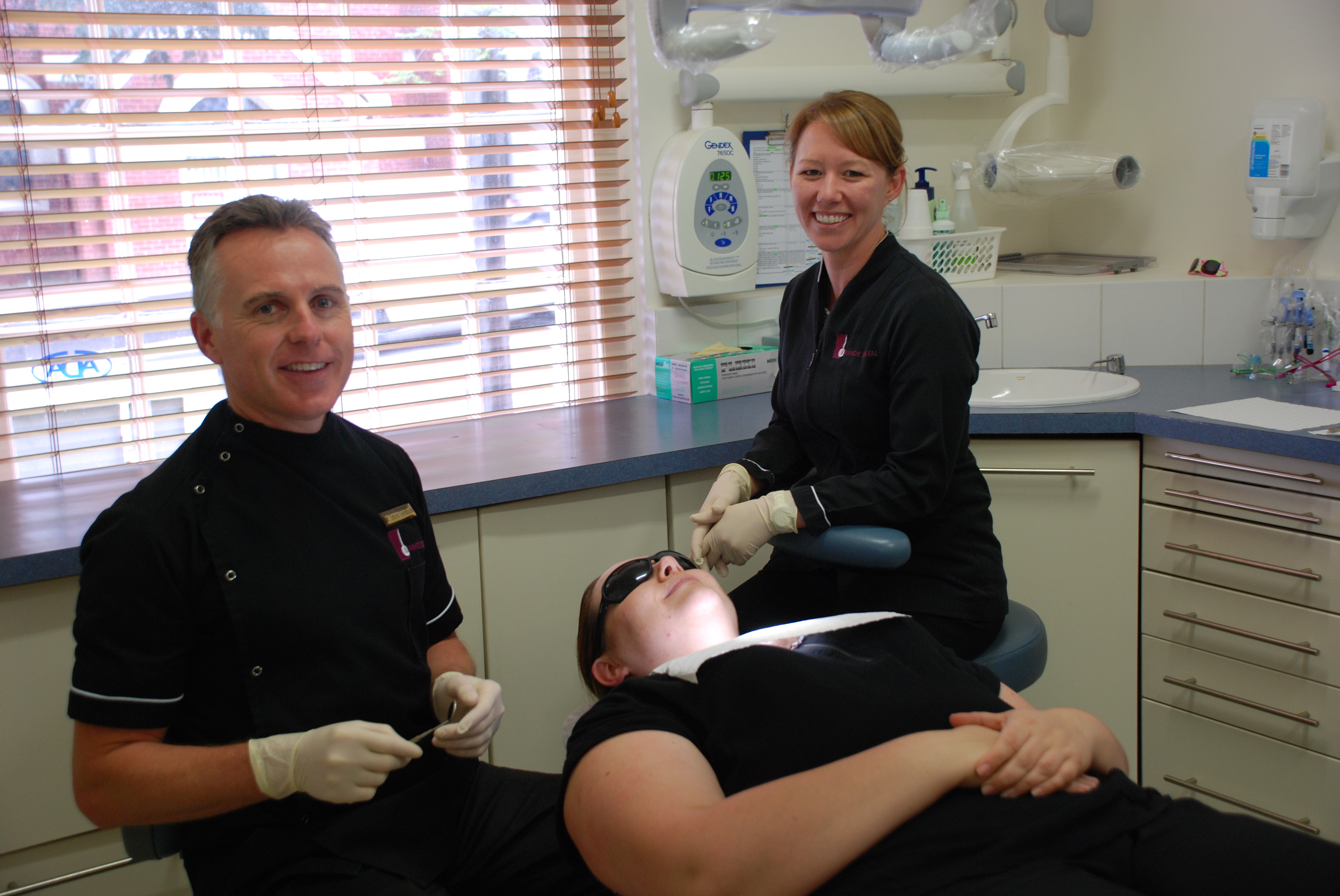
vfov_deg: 28.2
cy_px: 448
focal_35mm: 48
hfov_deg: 41.1
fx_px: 1789
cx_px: 670
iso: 320
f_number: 4.2
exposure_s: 1/30
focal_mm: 32
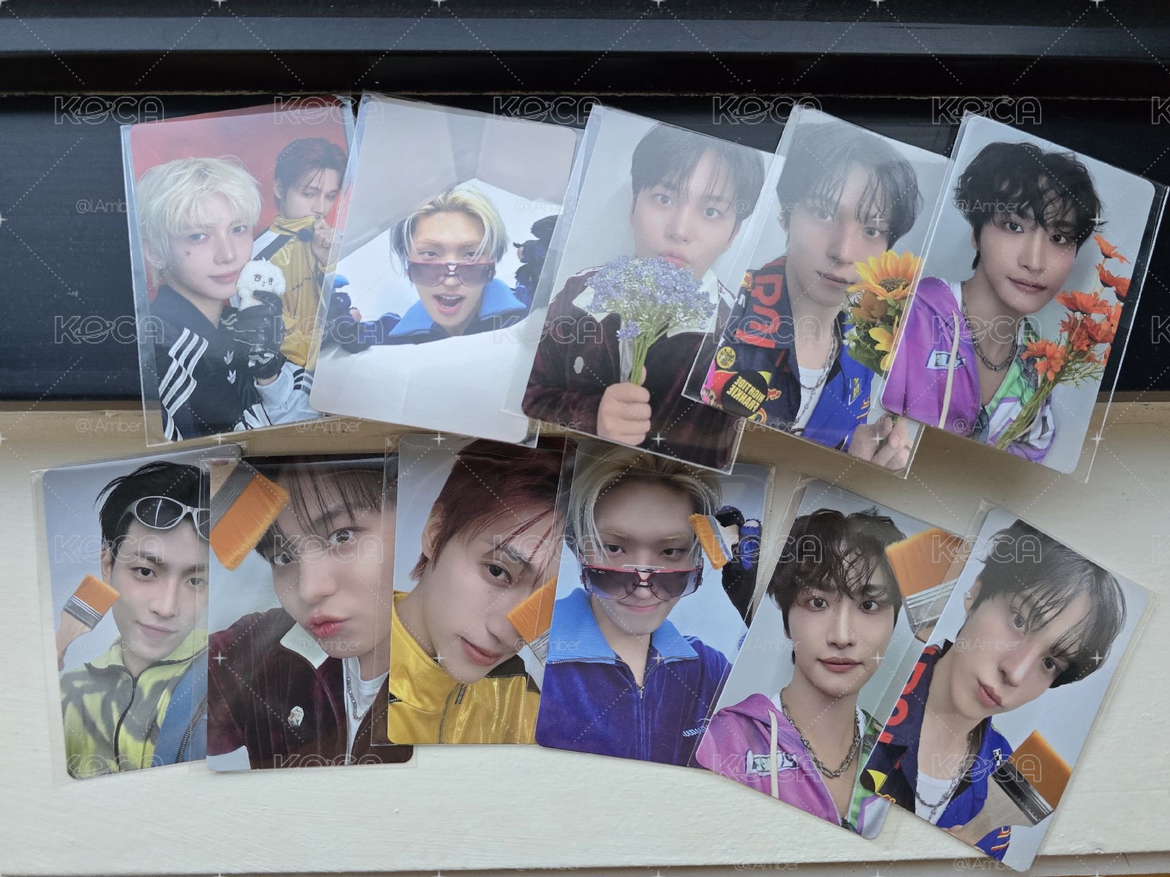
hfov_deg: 73.9
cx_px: 585
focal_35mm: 23
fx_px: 777
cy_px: 438
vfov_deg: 58.9
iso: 640
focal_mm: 6.3
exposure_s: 1/120
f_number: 1.7
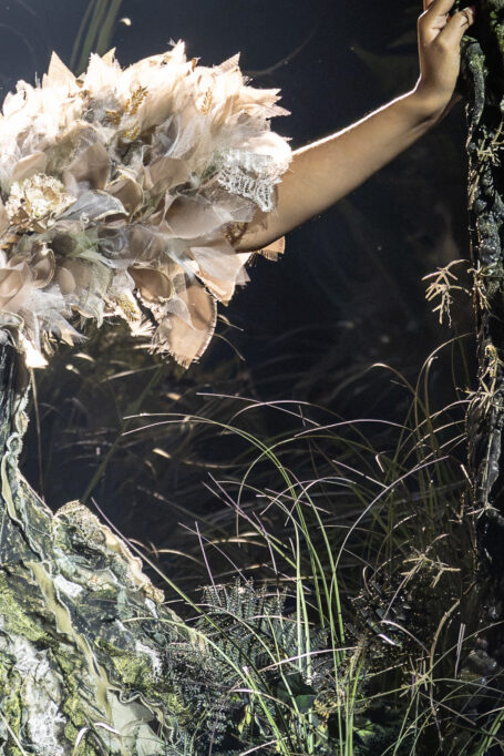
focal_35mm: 398
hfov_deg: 3.5
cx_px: 6
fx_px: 8353
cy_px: 471
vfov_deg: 5.2
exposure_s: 1/250
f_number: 2.8
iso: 4000
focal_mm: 106
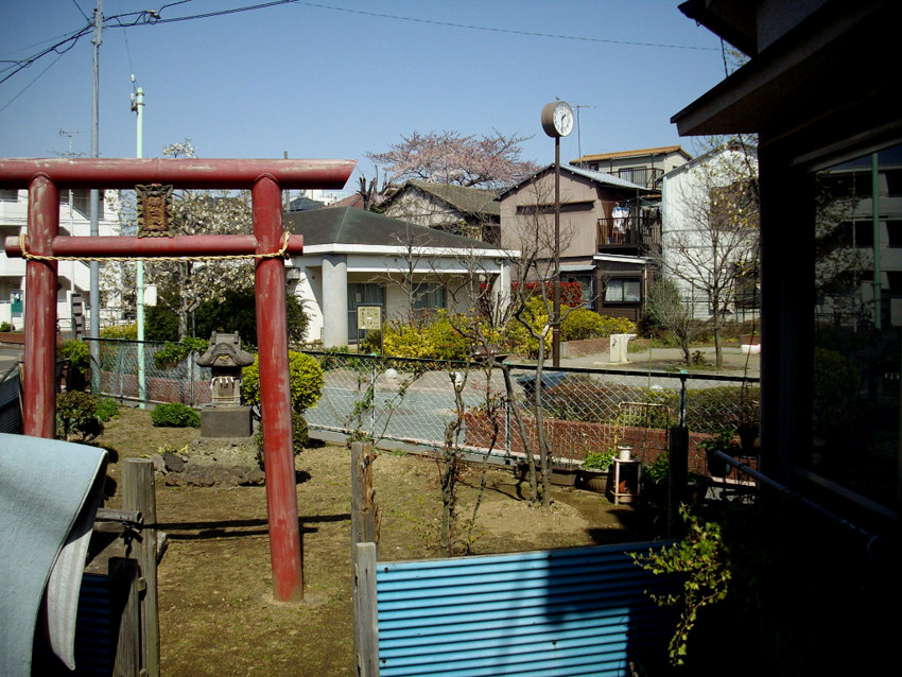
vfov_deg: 38.7
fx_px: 964
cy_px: 338
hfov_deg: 50.1
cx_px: 451
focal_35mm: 37
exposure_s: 1/320
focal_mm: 6.2
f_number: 5.6
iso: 80
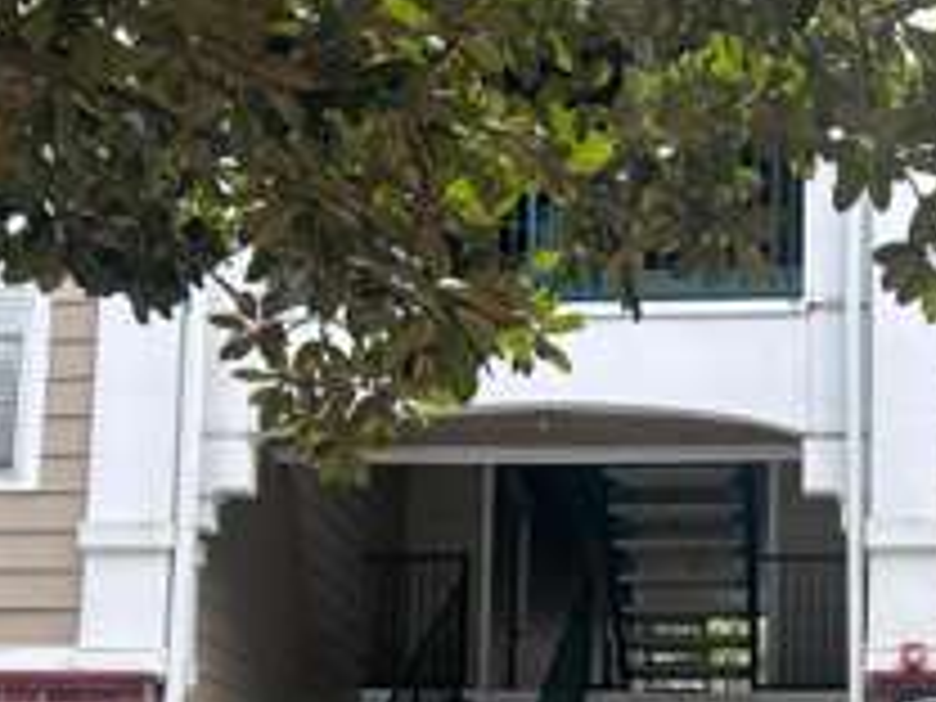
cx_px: 680
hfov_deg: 31.7
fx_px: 1622
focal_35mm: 60
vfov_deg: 23.4
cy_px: 702
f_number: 1.5
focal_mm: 5.7
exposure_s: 1/696
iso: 50
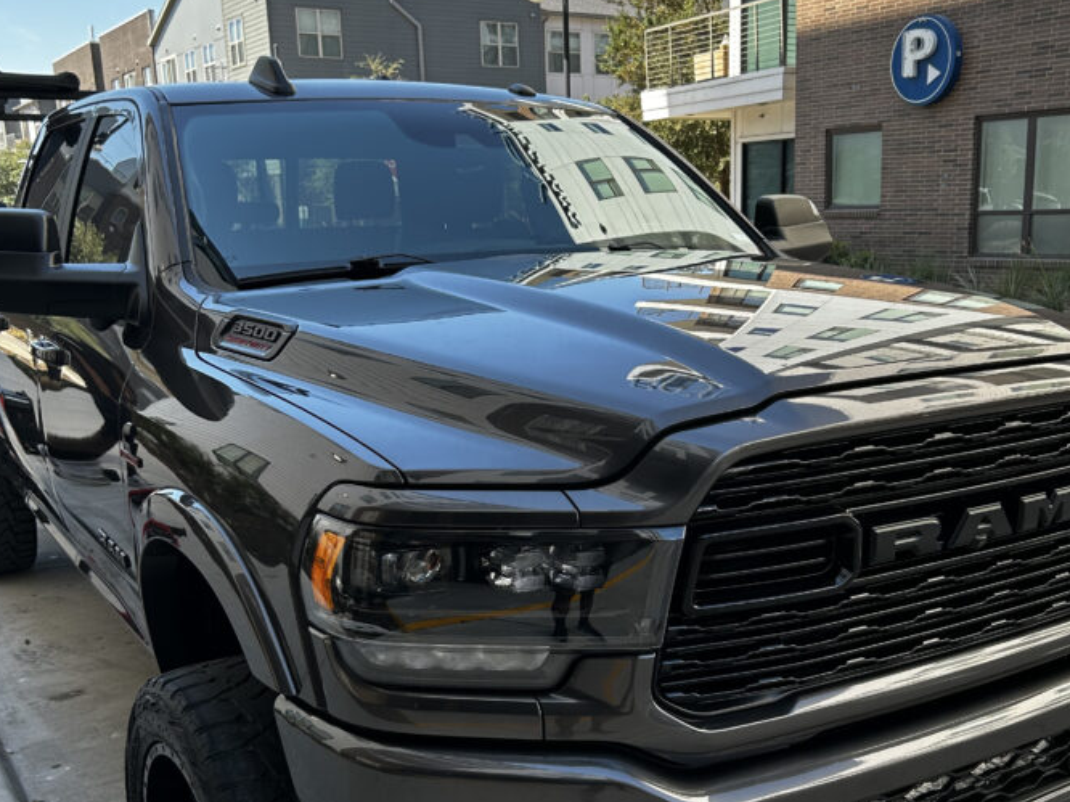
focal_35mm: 40
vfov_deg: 35.5
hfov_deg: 46.7
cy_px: 543
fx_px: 1236
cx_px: 607
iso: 50
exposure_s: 1/670
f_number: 1.5
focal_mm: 5.7
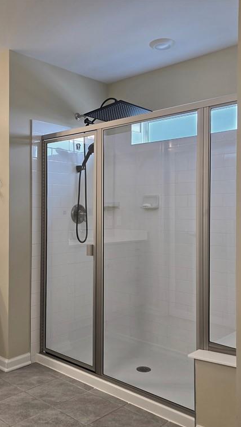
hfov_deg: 34.6
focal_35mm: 34
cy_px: 215
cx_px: 99
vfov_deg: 58.0
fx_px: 386
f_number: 1.7
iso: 50
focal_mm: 6.3
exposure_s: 1/120
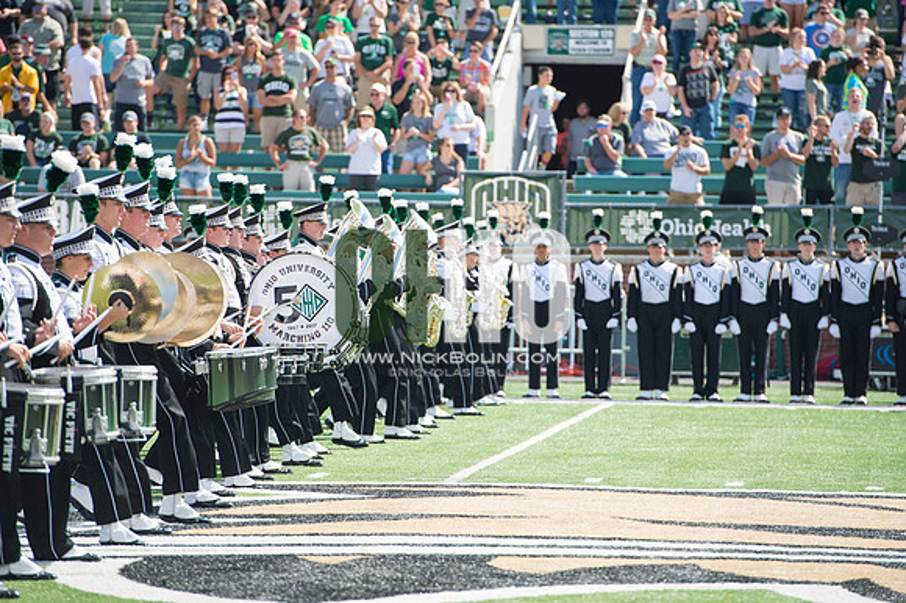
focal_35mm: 200
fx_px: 5030
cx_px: 453
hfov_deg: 10.3
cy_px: 302
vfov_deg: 6.9
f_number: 4.5
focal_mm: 200
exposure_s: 1/1000
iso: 200
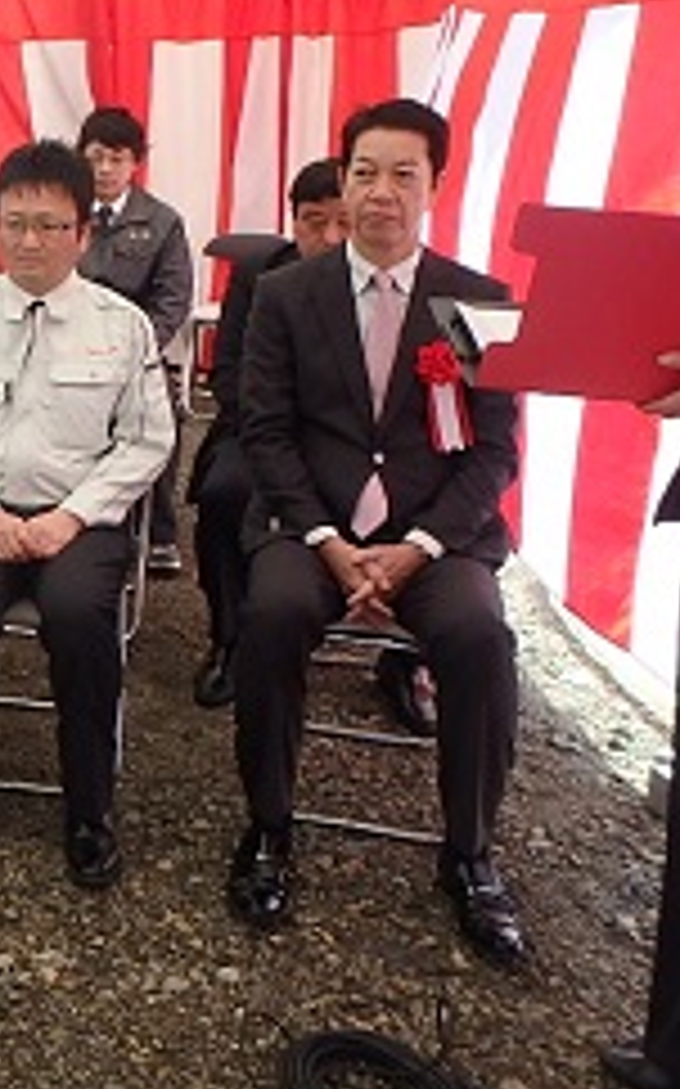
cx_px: -266
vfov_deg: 43.1
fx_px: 1366
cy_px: 389
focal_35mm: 46
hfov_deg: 23.7
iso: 125
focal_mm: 3.7
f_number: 3.5
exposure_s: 1/125
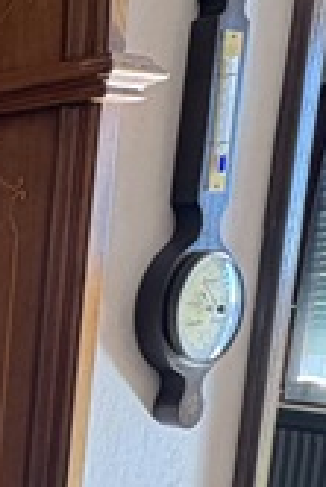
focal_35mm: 70
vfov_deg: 27.8
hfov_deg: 14.9
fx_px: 949
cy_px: 431
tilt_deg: -10.8
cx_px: -373
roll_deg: -0.8
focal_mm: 2.22
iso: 250
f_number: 2.2
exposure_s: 1/95
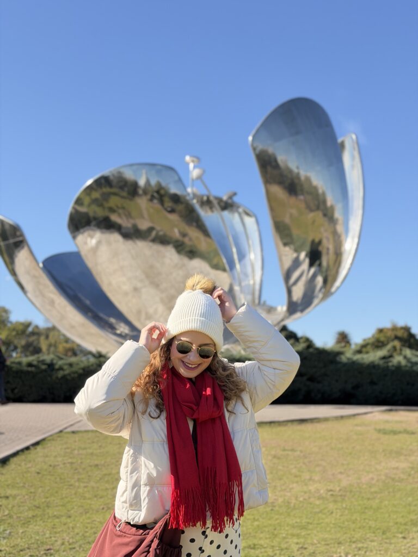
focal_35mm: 48
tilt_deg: +8.9
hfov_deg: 30.3
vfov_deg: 39.7
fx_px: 773
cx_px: 209
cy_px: 278
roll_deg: -0.9
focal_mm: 6.76
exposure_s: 1/3534
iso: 64
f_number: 1.78
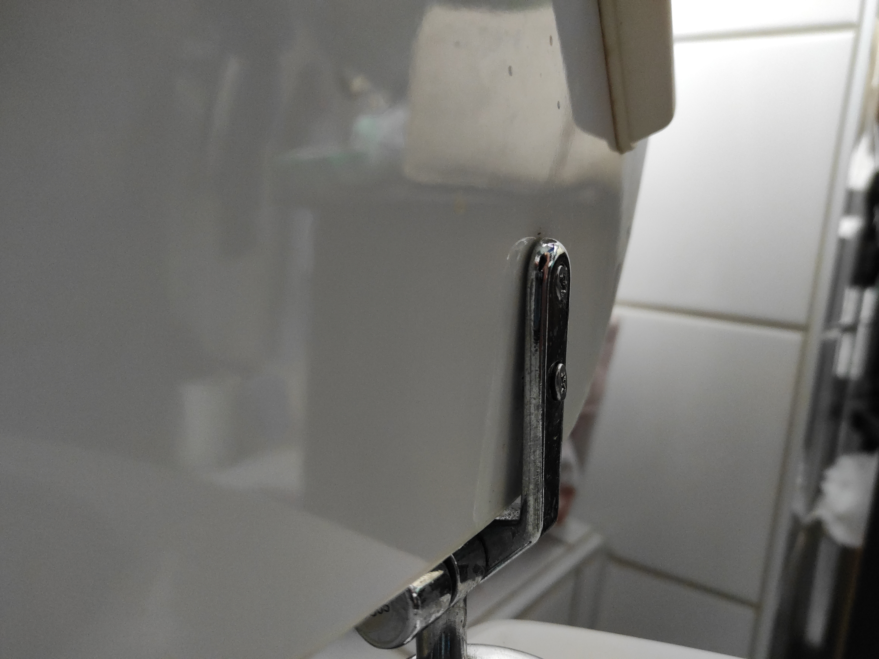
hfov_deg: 69.4
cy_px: 330
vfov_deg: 54.9
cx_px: 440
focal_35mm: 25
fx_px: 635
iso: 915
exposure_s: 1/33
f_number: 1.89
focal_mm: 5.43
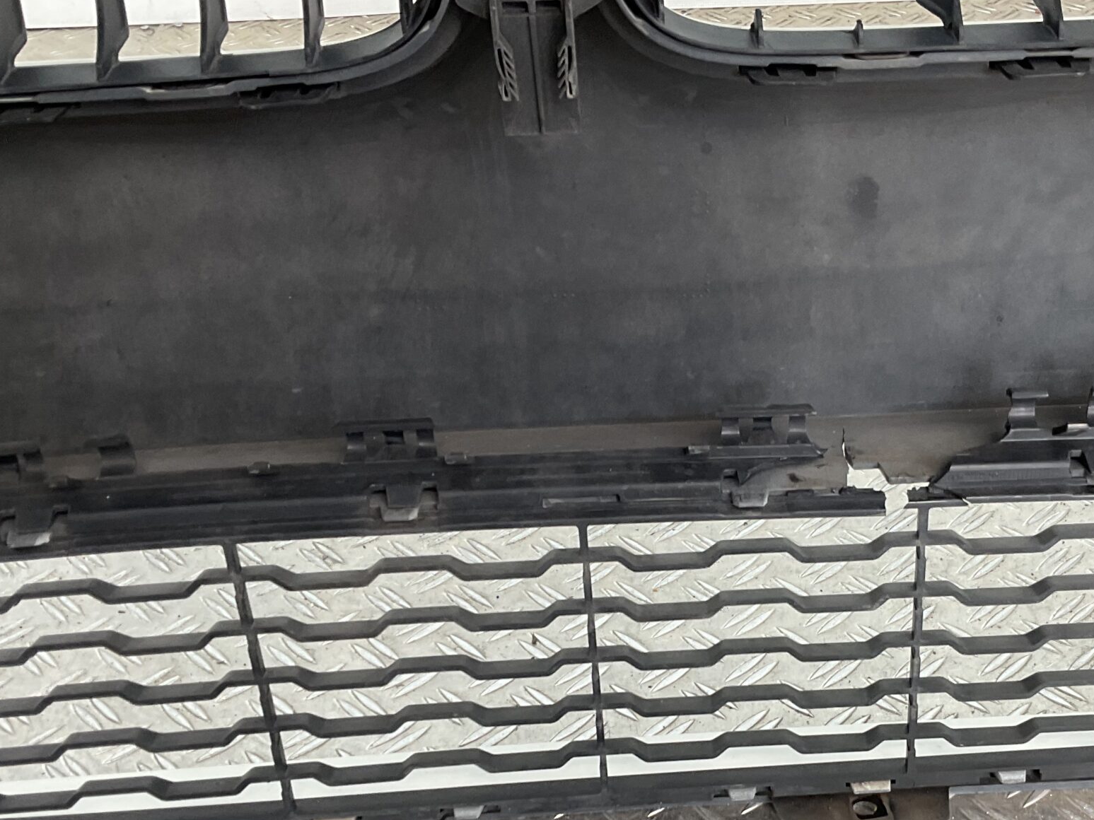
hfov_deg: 39.2
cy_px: 640
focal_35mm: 48
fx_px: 1517
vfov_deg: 29.7
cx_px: 730
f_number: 1.8
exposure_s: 1/120
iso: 32
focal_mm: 3
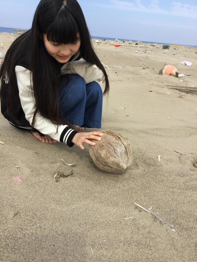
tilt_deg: -21.0
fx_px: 235
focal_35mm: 31
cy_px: 131
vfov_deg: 58.4
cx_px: 98
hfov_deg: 45.4
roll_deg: -6.1
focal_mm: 3.3
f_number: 2.4
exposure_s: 1/1058
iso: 25
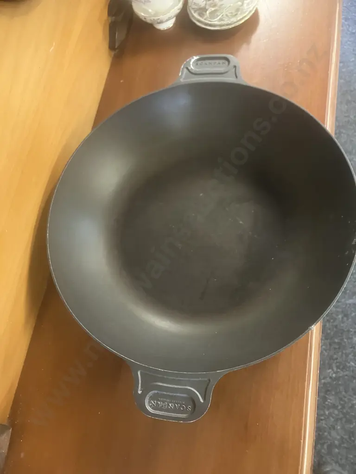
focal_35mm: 28
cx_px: 178
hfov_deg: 49.7
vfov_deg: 63.4
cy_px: 237
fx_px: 384
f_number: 1.8
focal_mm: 3.99
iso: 500
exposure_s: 1/25
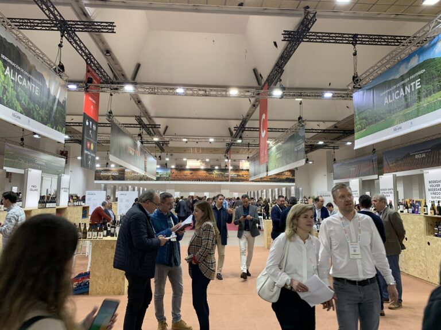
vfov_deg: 53.1
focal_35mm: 26
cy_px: 165
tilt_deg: +6.1
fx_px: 331
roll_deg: -1.2
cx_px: 220
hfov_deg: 67.3
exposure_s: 1/100
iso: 80
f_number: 1.8
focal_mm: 4.25
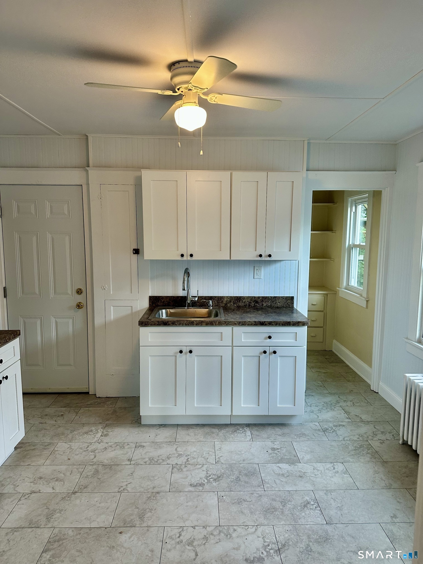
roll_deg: -1.4
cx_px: 212
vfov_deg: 71.6
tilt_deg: -6.8
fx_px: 391
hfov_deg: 56.8
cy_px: 282
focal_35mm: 24
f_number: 1.78
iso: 125
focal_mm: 6.86
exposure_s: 1/120
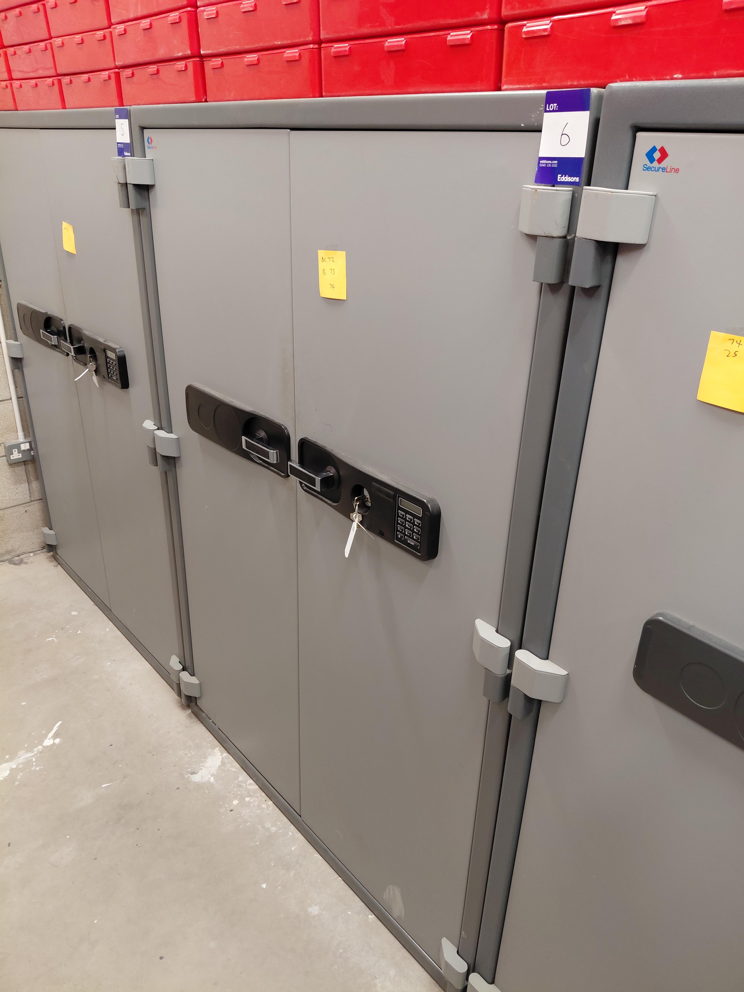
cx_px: 372
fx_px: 716
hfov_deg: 54.9
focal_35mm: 25
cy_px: 496
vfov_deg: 69.4
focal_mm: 4.69
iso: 200
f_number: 1.8
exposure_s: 1/60
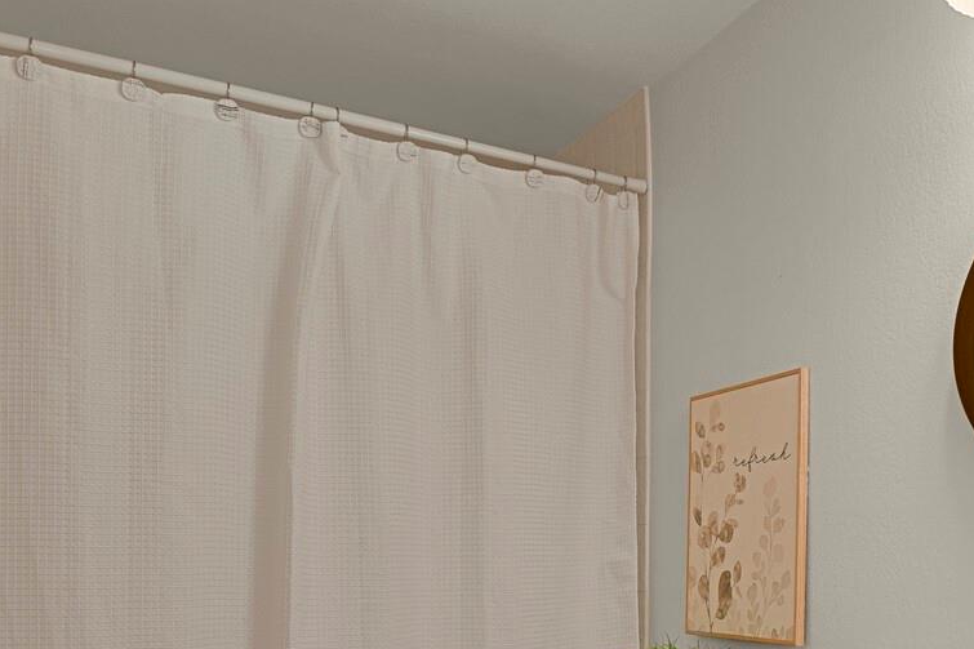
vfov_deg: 34.8
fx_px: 974
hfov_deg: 49.9
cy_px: 583
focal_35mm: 36
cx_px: 781
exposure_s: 1/20
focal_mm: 17
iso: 11400
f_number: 8
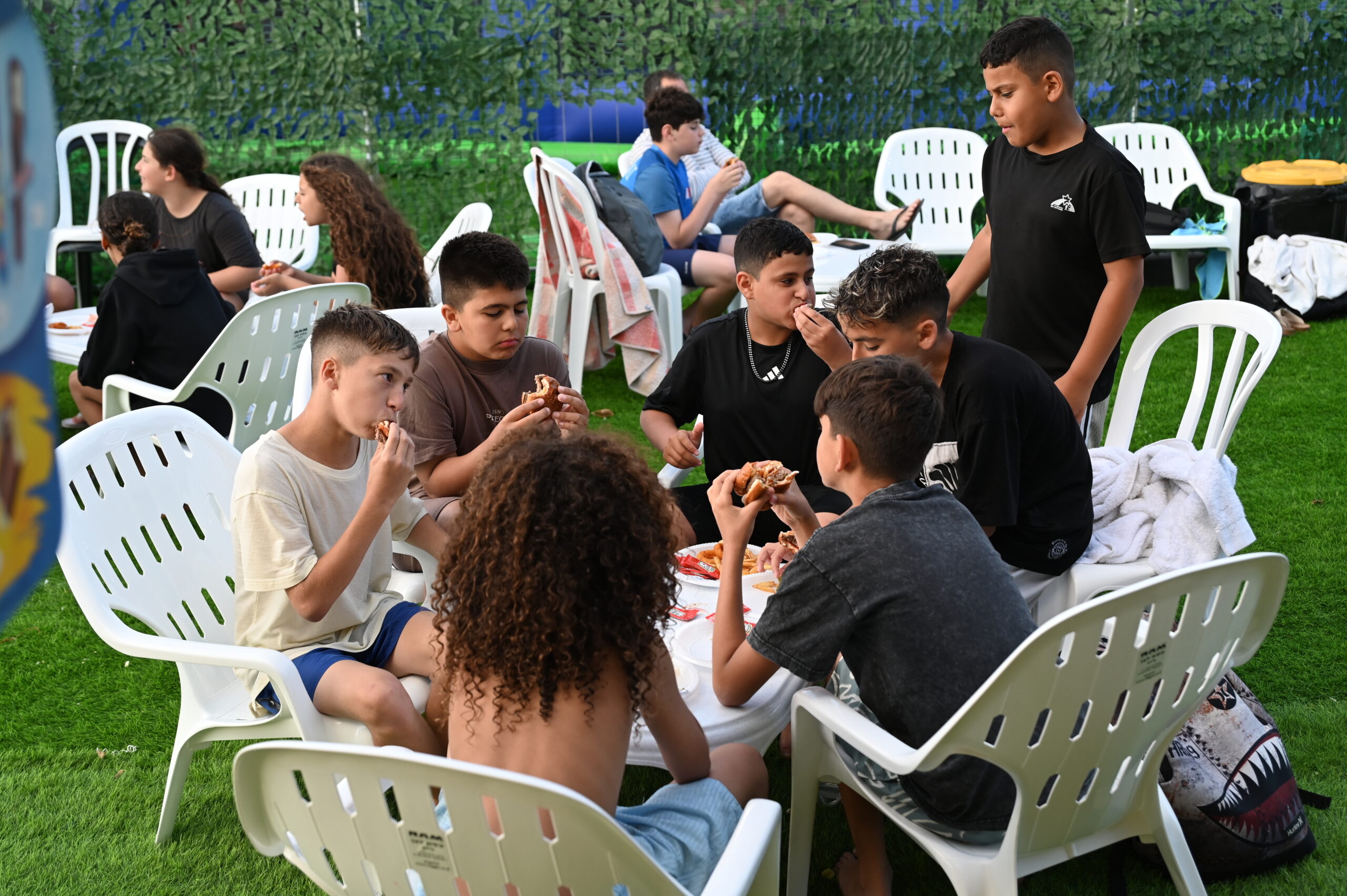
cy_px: 448
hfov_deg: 45.5
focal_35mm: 43
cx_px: 674
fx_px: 1608
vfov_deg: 31.1
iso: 360
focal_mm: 43
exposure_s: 1/250
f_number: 4
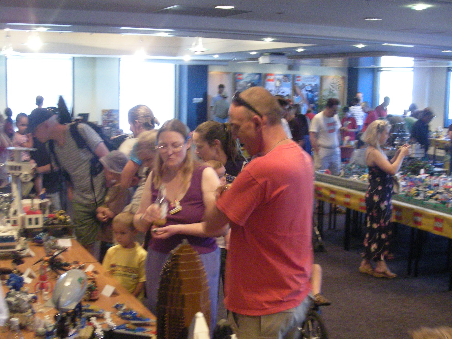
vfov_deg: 27.9
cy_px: 220
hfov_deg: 36.8
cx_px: 232
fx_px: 679
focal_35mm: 52
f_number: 2.8
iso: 378
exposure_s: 1/8
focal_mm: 5.7
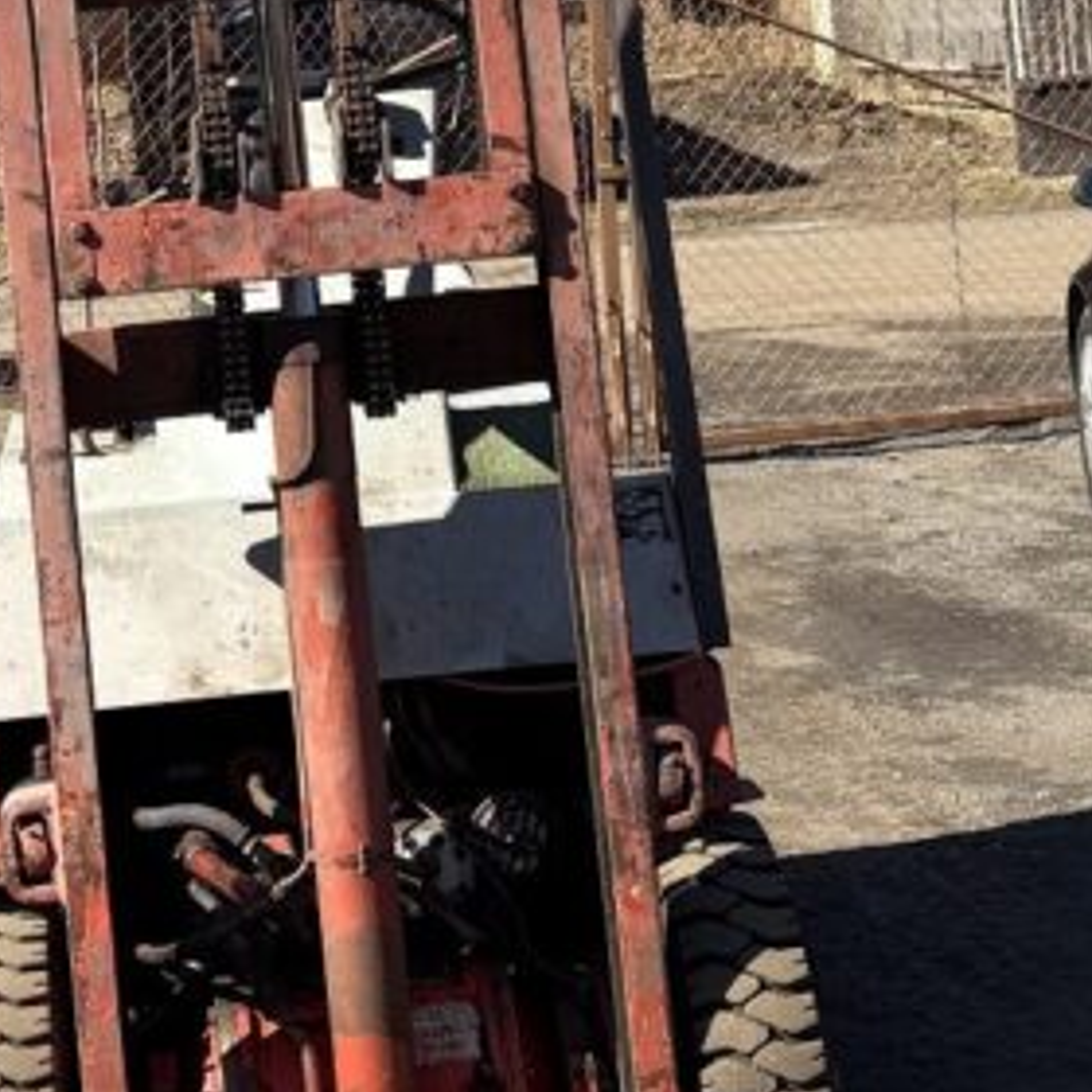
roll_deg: +3.3
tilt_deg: +1.7
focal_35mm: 84
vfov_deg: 19.8
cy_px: -86
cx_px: 257
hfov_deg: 20.5
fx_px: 2998
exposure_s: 1/2364
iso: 50
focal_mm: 5.96
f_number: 1.6
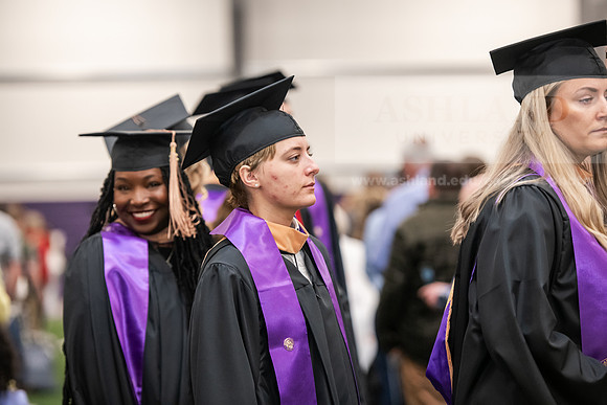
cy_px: 202
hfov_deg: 14.7
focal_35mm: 140
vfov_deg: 9.8
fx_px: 2361
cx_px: 304
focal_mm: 140
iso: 2500
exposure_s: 1/200
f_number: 3.2
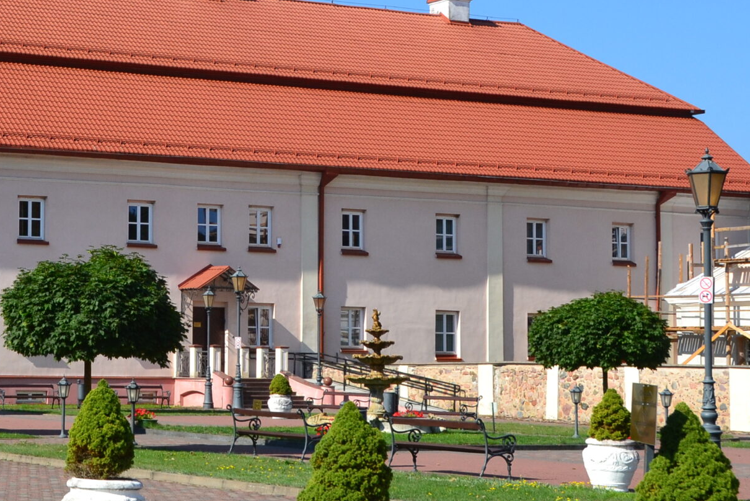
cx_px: 61
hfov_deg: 21.6
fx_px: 1918
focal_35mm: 92
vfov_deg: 14.9
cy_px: 205
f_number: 11
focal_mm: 29
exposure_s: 1/500
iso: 360
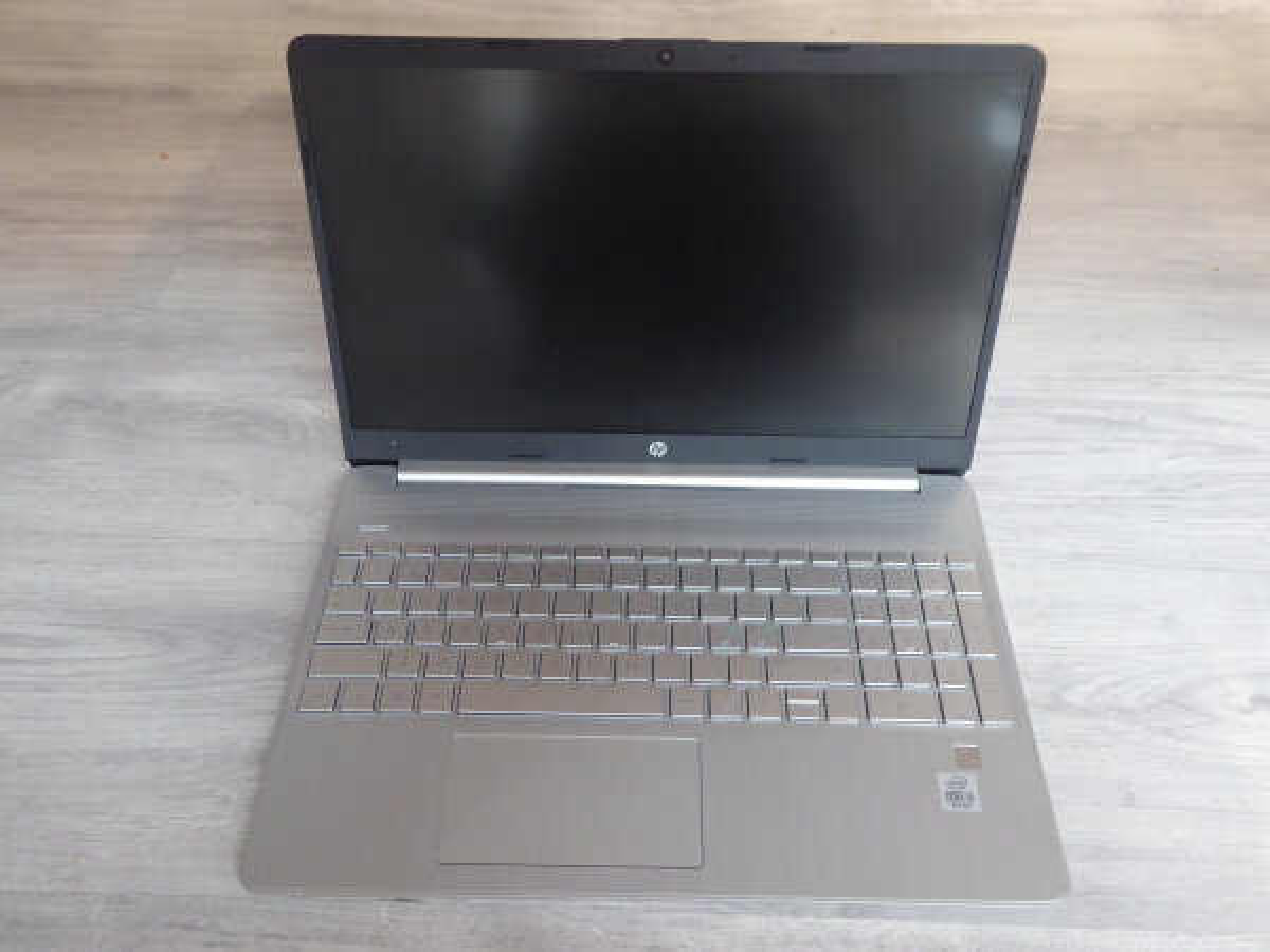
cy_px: 476
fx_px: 1064
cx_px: 635
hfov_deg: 61.7
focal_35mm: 29
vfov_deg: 48.2
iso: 400
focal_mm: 5
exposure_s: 1/25
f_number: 3.5
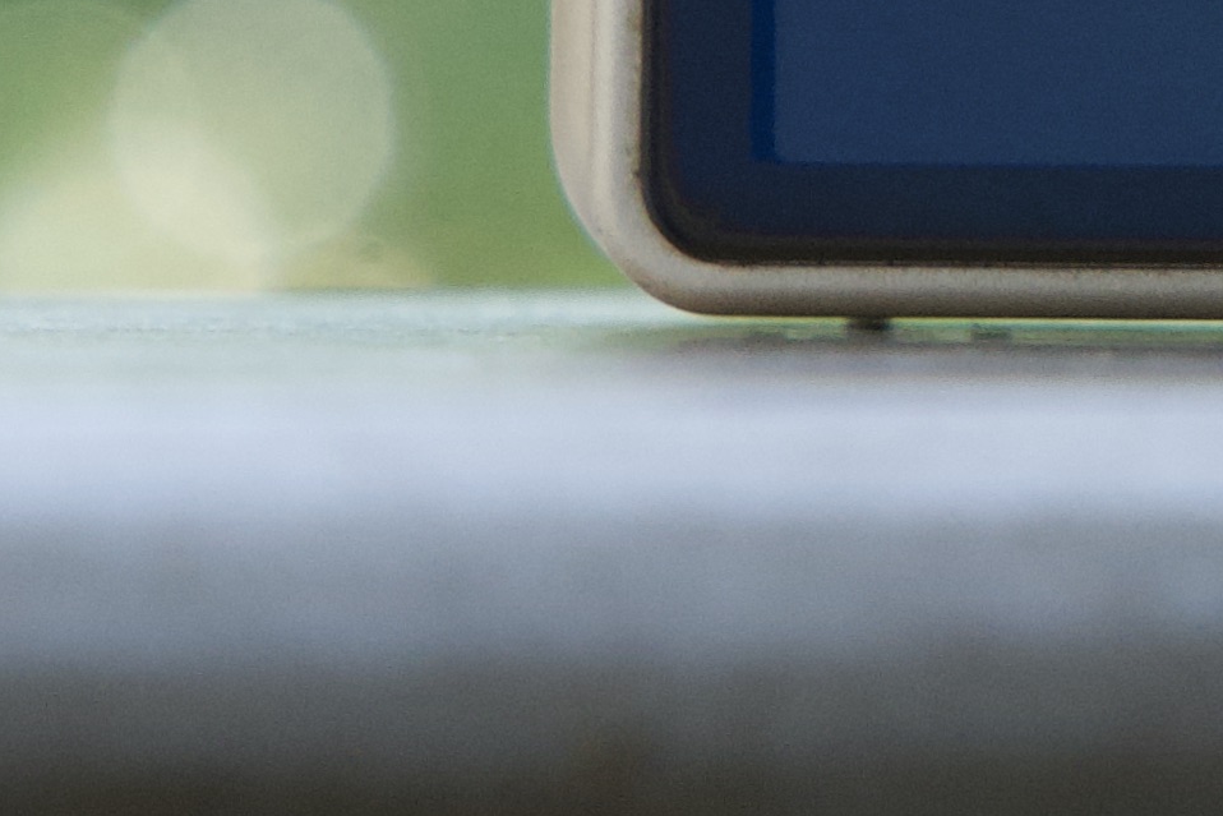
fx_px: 17157
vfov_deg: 2.7
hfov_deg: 4.0
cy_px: -1052
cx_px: 2246
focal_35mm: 505
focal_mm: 70
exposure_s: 1/125
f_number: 8
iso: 1250
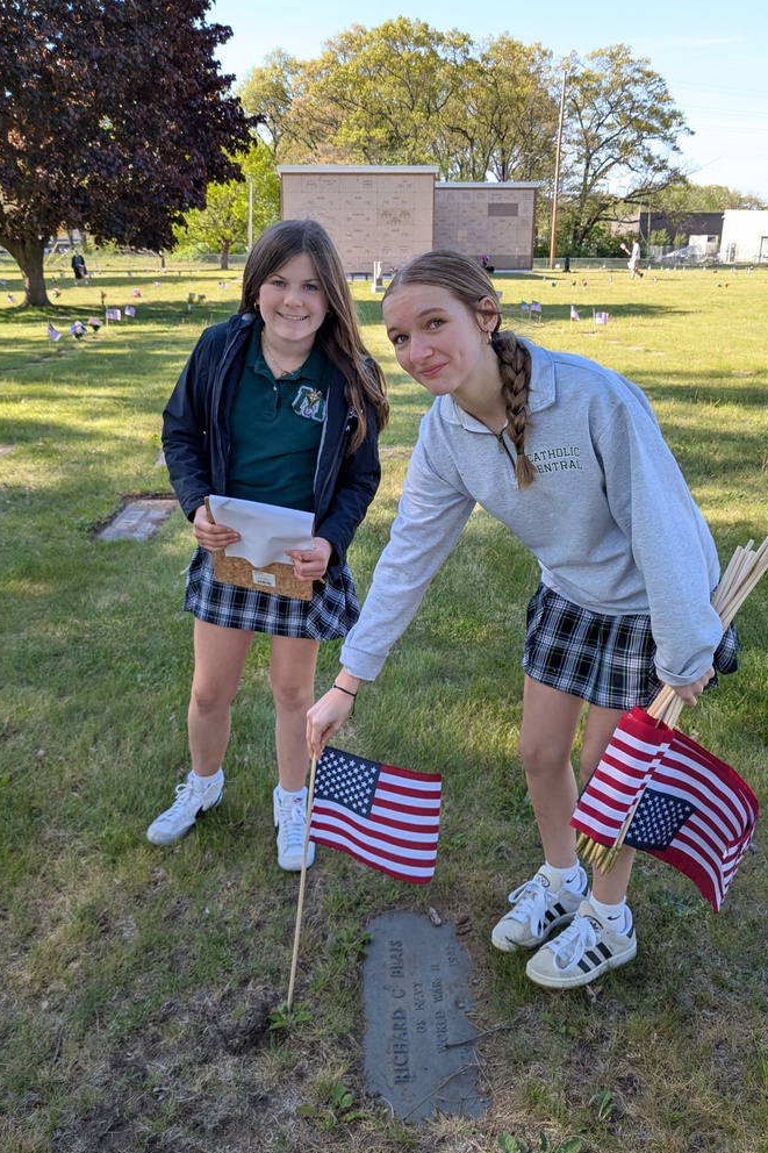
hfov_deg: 44.9
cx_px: 394
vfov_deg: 63.7
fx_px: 928
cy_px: 565
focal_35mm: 29
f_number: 1.73
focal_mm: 4.38
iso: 39
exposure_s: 1/544
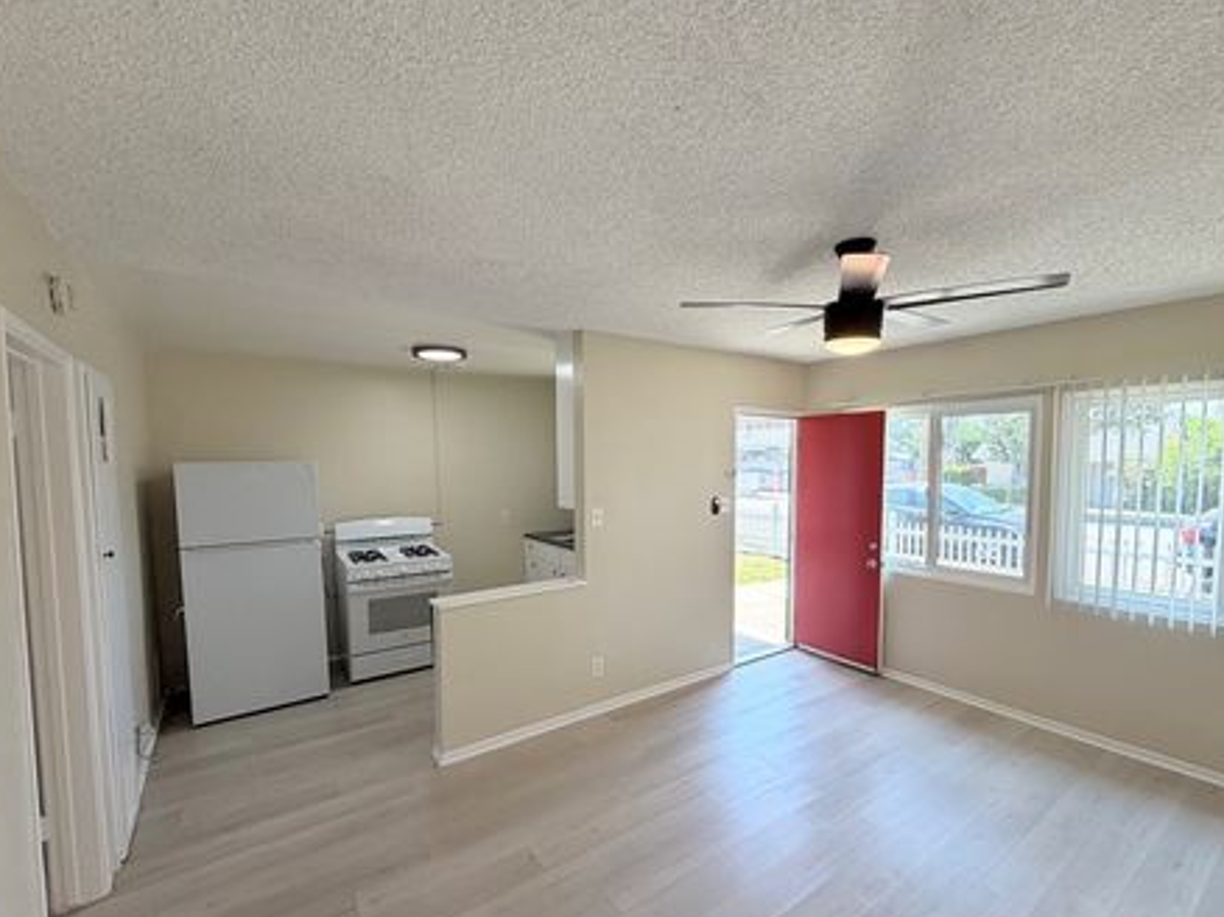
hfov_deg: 94.3
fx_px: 565
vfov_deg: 77.9
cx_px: 660
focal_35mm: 16
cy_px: 496
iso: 80
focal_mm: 2.22
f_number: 2.2
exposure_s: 1/120
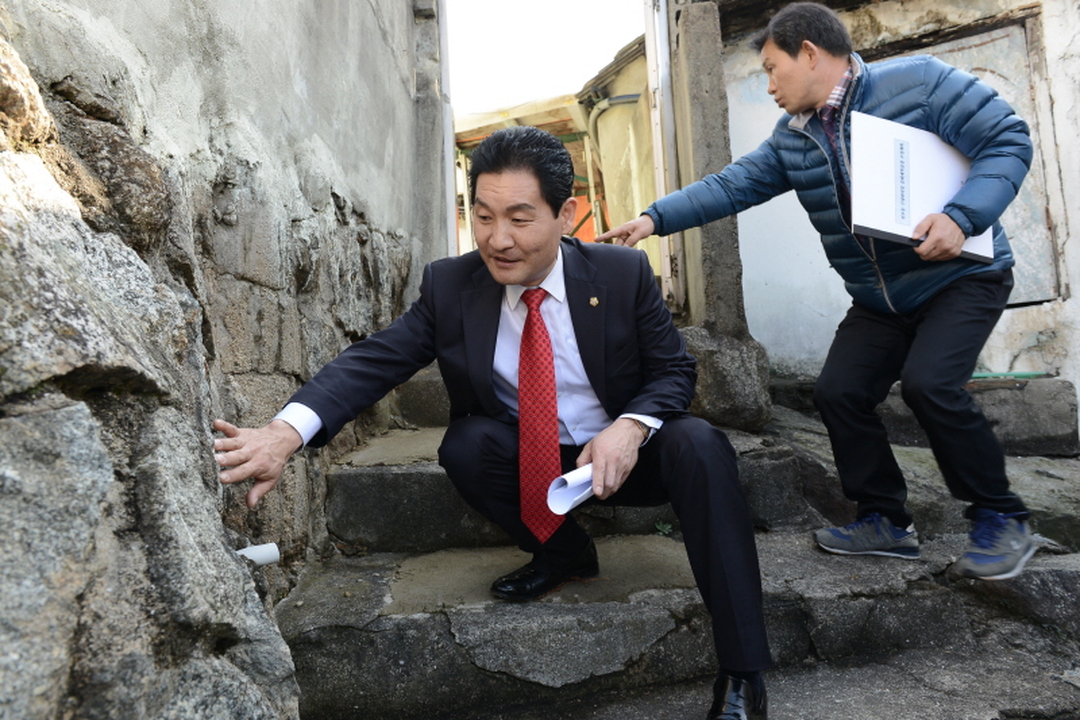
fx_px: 720
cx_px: 540
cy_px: 360
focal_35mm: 24
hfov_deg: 73.8
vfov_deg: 53.1
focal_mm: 24
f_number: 7.1
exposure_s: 1/200
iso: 640
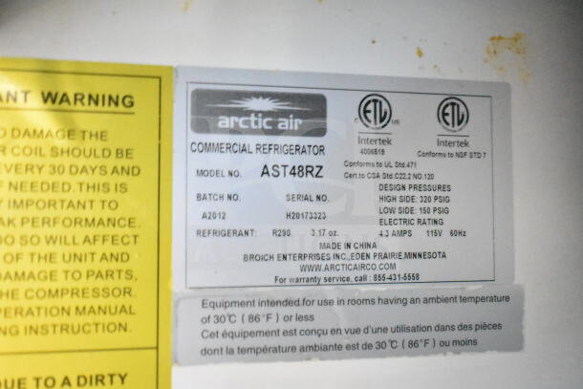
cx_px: 292
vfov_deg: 30.9
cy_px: 194
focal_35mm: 44
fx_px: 705
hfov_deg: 45.0
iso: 25600
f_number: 4.2
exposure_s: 1/8
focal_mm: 29
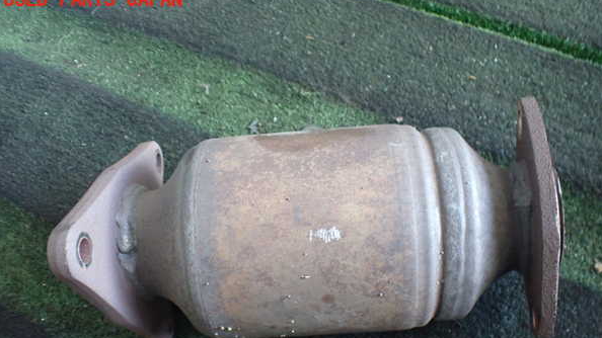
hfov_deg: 59.5
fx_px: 527
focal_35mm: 33
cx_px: 302
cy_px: 215
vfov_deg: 35.4
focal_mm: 5.4
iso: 800
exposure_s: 1/100
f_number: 2.3
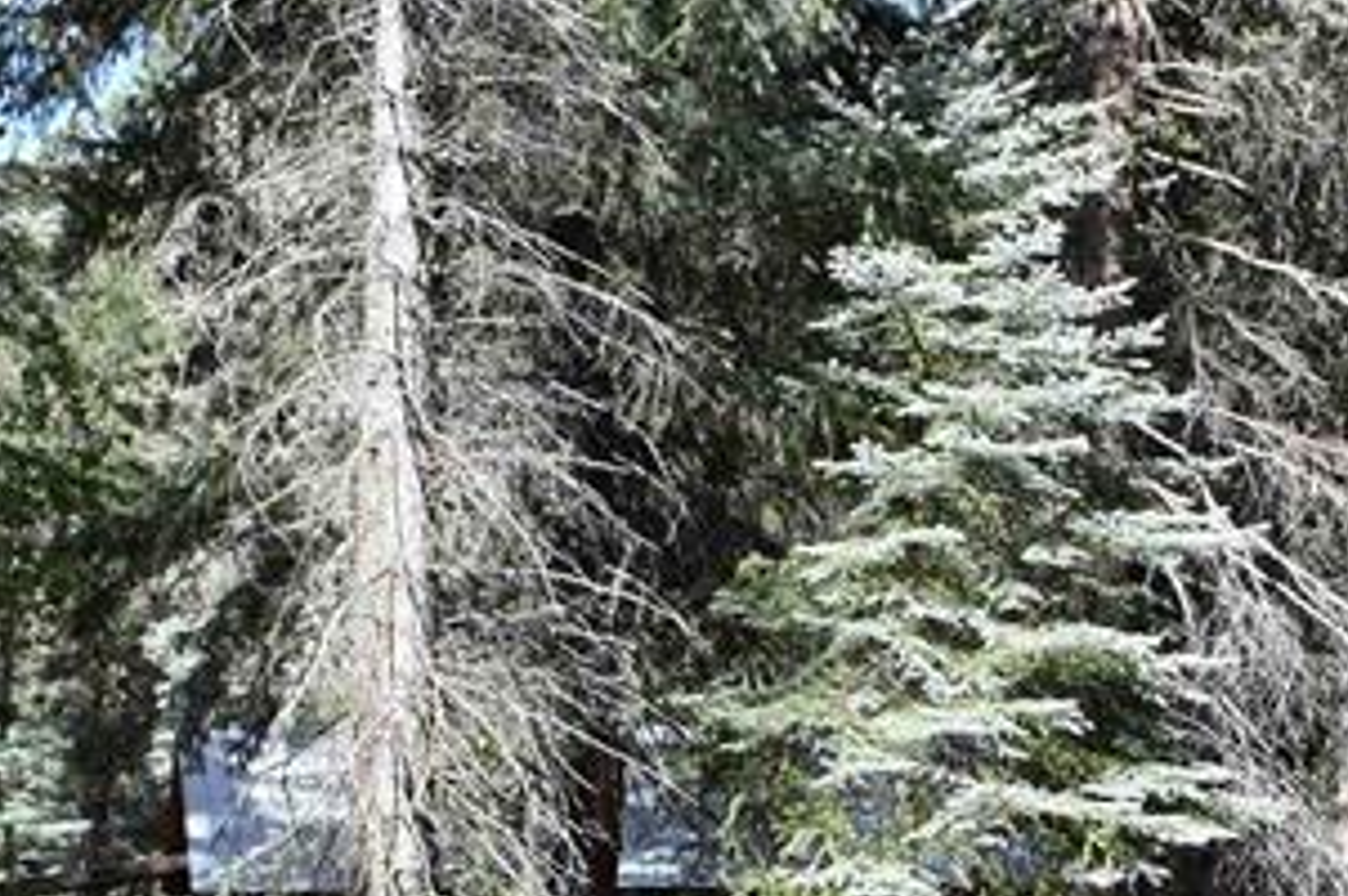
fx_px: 3441
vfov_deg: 14.4
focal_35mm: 92
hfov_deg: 21.9
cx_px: 1070
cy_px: 1021
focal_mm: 18
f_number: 6.3
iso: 200
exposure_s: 1/250
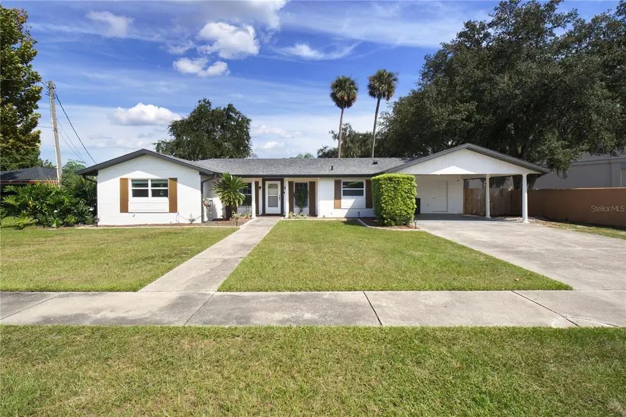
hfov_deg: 100.4
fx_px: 261
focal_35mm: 15
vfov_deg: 77.3
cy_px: 208
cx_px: 313
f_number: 7.1
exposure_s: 1/400
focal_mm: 10
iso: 100
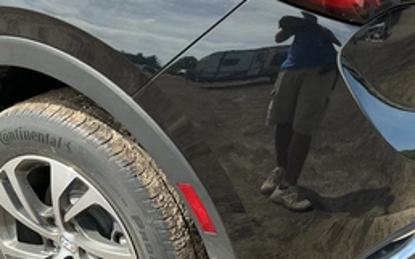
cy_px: 125
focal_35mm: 46
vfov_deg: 28.0
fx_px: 520
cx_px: 212
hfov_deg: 43.5
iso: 25
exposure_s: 1/355
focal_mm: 3
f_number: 1.8
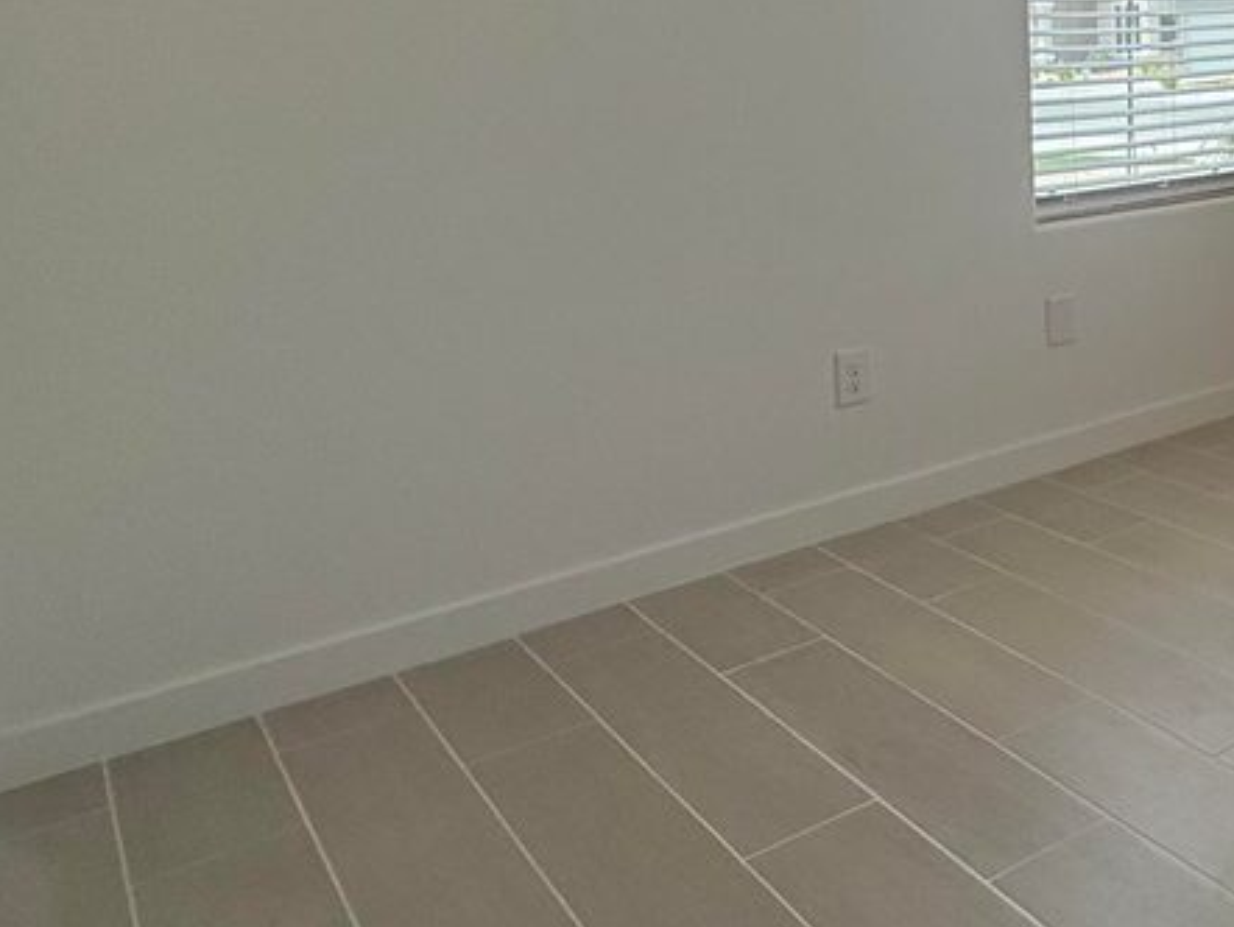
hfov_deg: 37.1
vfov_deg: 34.9
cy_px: 42
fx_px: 1355
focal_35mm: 38
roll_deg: +2.1
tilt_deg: +0.7
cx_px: 1488
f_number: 2.2
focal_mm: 2.22
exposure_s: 1/510
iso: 64
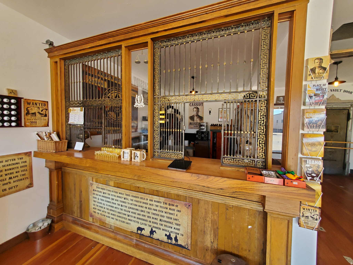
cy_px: 132
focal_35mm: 13
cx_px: 176
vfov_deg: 89.9
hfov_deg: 106.2
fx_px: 133
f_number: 2.2
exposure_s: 1/60
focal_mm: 1.8
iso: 200
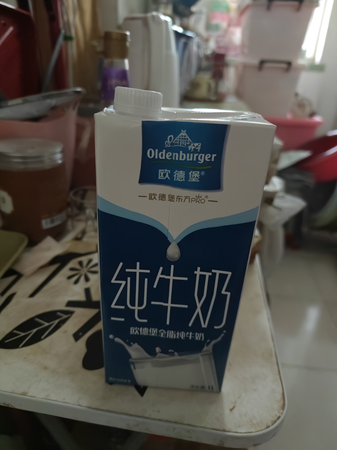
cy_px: 225
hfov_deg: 58.9
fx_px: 299
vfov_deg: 73.9
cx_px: 168
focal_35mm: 23
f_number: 1.68
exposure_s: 1/100
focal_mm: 6.45
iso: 17139
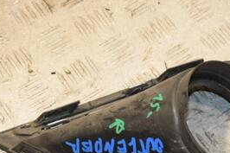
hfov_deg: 17.5
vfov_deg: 11.9
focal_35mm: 115
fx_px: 734
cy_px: 109
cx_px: 219
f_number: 7.1
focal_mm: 34
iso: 800
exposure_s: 1/200
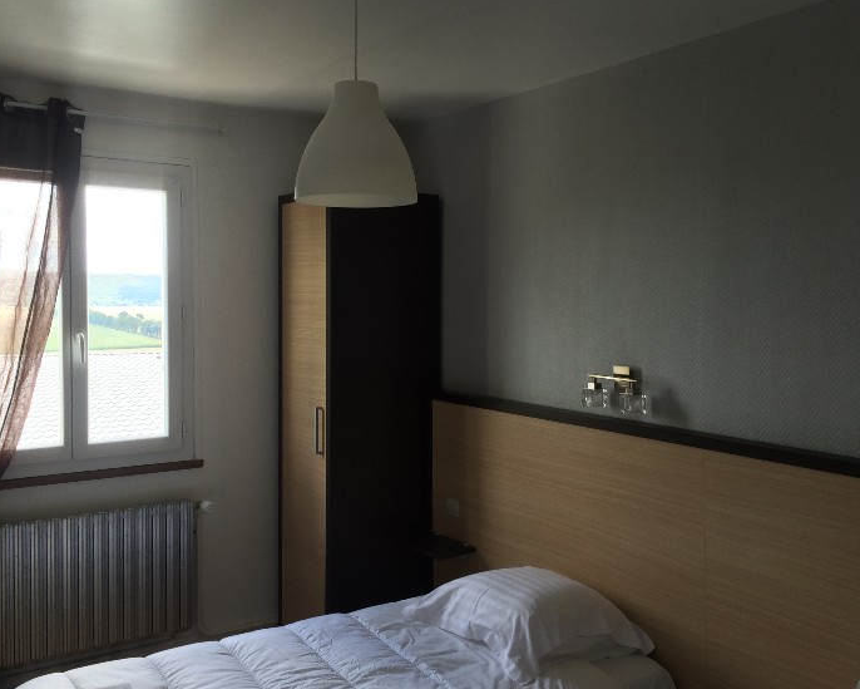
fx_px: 840
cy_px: 333
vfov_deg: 44.5
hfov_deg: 54.2
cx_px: 409
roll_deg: -0.8
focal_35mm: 33
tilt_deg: -3.1
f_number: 2.2
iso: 32
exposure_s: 1/60
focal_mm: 4.15
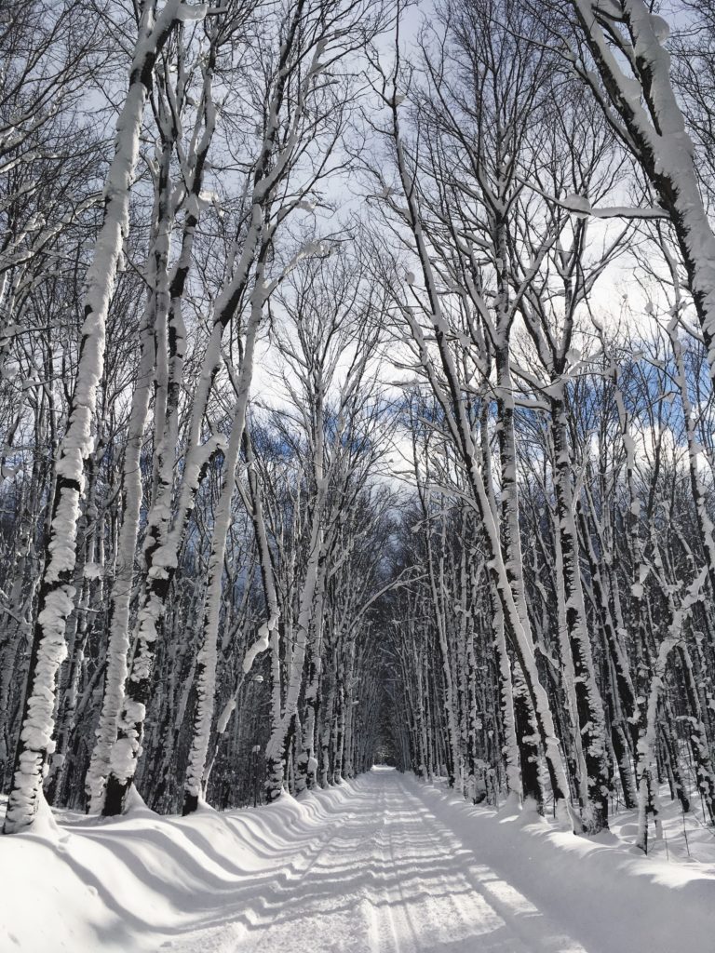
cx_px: 358
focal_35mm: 29
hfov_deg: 48.2
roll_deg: -0.5
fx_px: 799
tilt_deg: +20.2
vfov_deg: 61.7
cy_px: 476
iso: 25
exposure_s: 1/2747
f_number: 2.2
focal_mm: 4.15
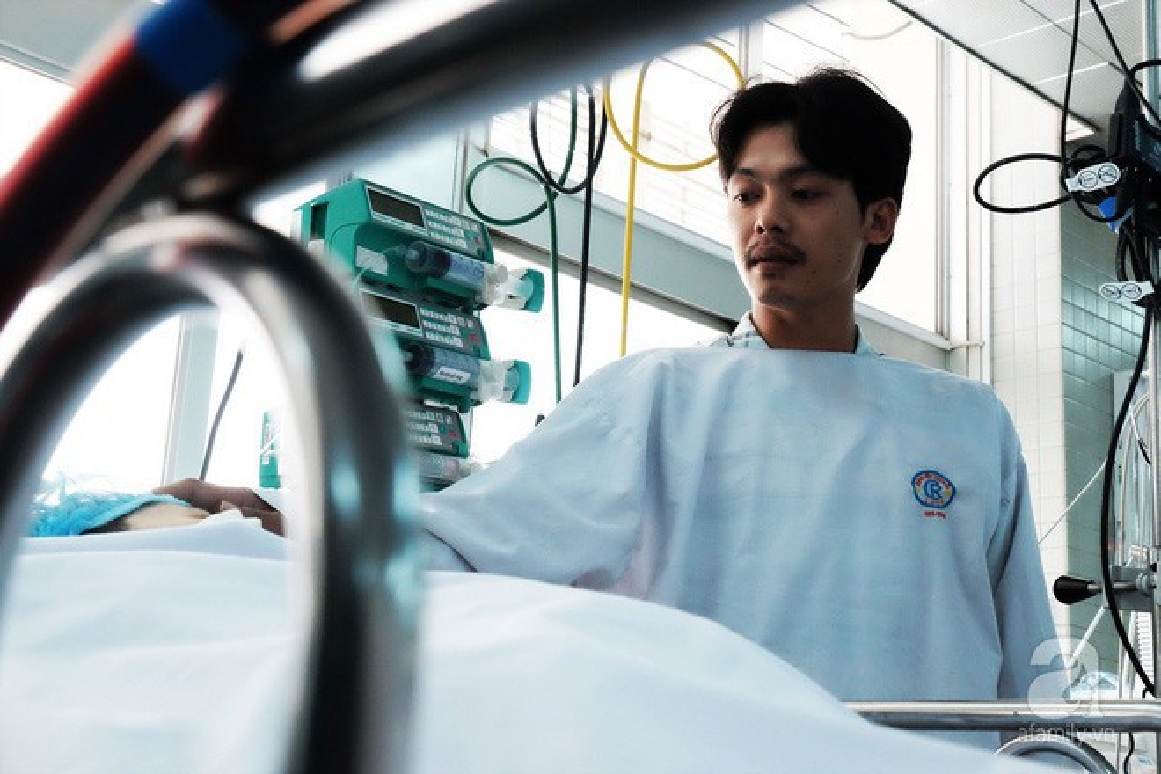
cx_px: 580
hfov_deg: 40.3
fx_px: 1580
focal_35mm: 49
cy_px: 387
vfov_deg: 27.5
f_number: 11
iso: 6400
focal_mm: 32.6
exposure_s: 1/60
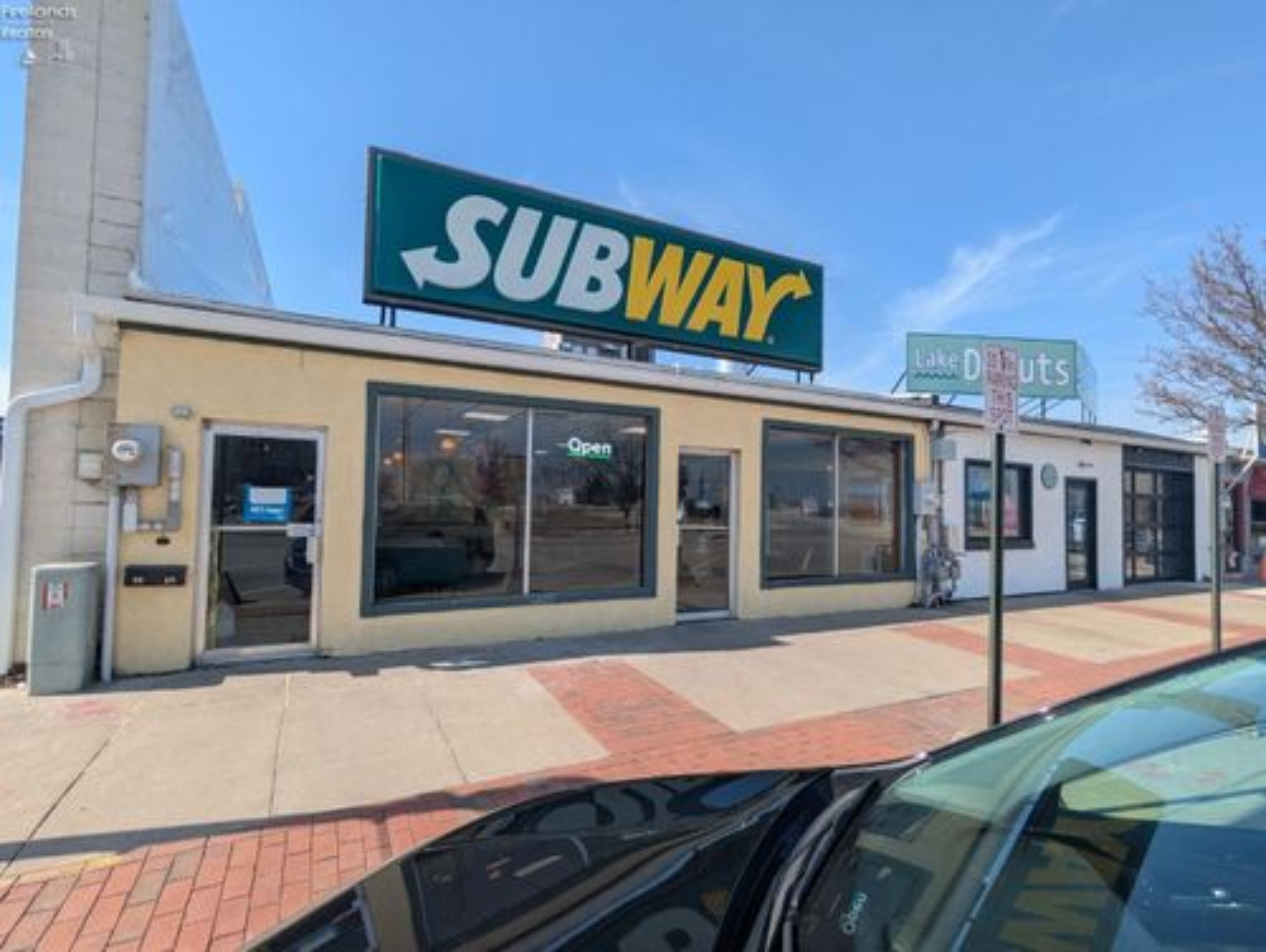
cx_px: 633
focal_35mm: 16
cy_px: 476
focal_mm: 2.35
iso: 51
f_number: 2.2
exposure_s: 1/1094
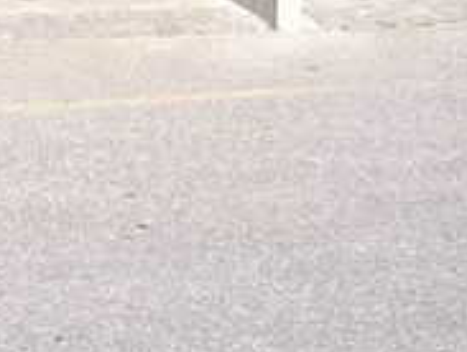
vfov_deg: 13.3
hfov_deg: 17.7
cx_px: -23
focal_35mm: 108
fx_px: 1460
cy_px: -82
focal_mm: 4.12
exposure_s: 1/1232
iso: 50
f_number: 2.4
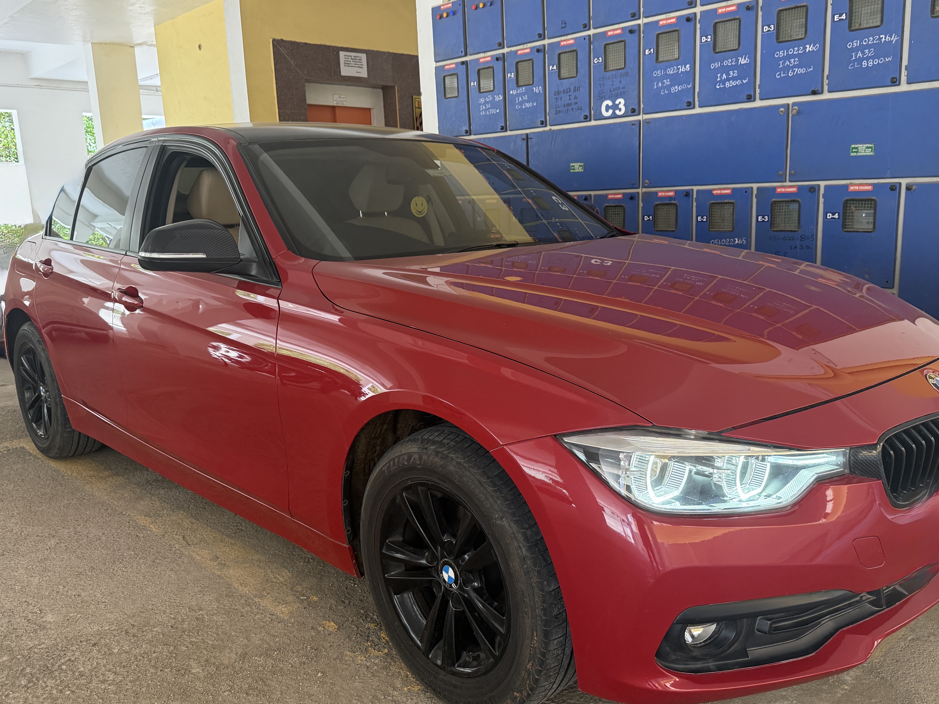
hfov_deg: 59.9
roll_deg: +1.3
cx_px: 505
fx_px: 814
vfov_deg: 46.8
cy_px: 368
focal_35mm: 30
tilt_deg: -10.7
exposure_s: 1/250
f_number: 1.78
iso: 250
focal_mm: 6.76
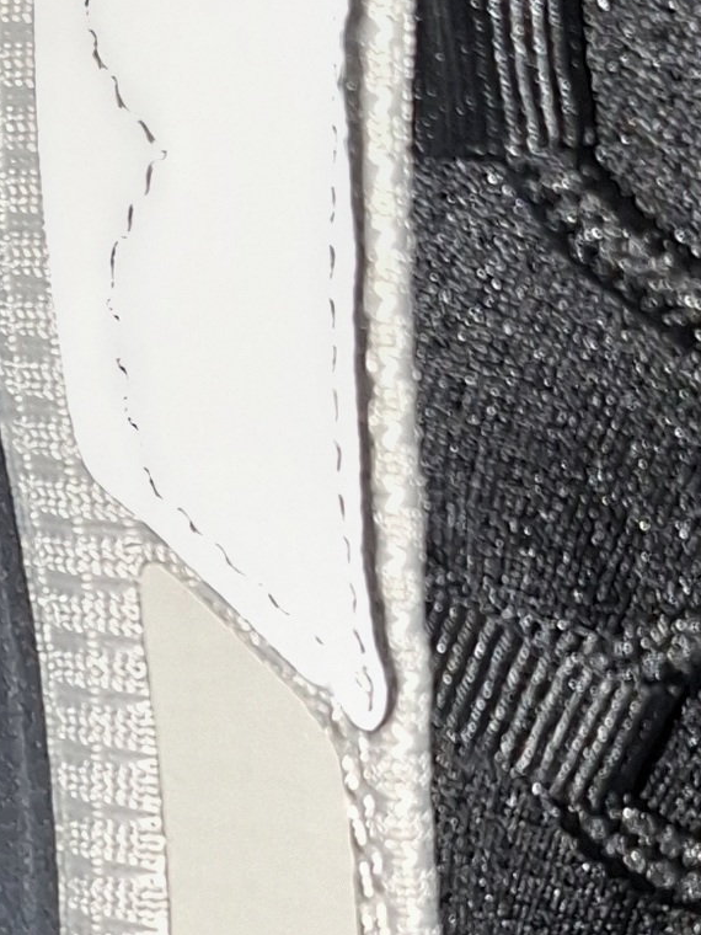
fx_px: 3267
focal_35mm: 121
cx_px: -91
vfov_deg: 16.2
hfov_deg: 12.0
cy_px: 731
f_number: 1.8
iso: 64
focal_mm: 5.54
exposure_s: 1/100
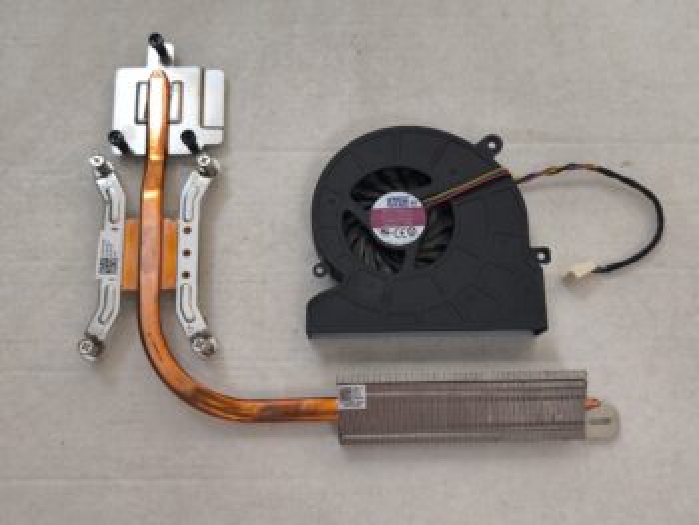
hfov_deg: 52.6
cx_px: 350
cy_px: 262
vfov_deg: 40.7
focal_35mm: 35
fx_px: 707
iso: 400
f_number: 1.6
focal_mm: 6.57
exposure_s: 1/99.8
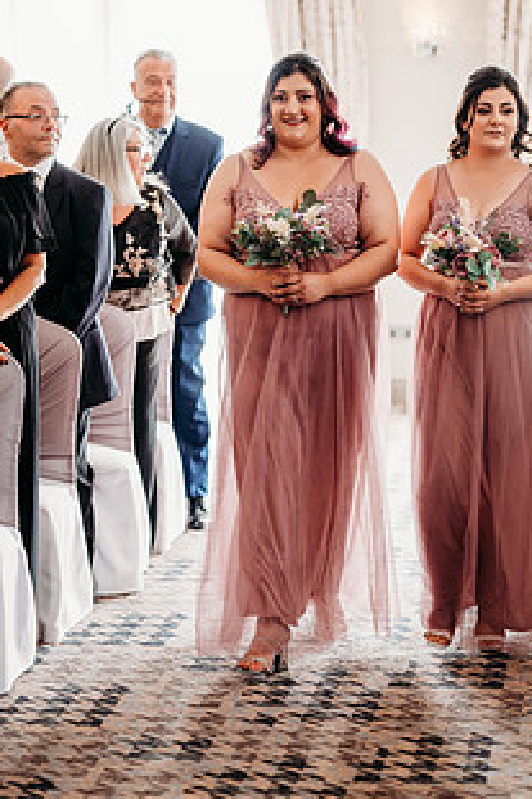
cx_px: 323
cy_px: 367
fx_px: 2729
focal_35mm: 123
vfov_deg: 16.7
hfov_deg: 11.1
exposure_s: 1/200
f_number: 2
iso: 200
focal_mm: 85
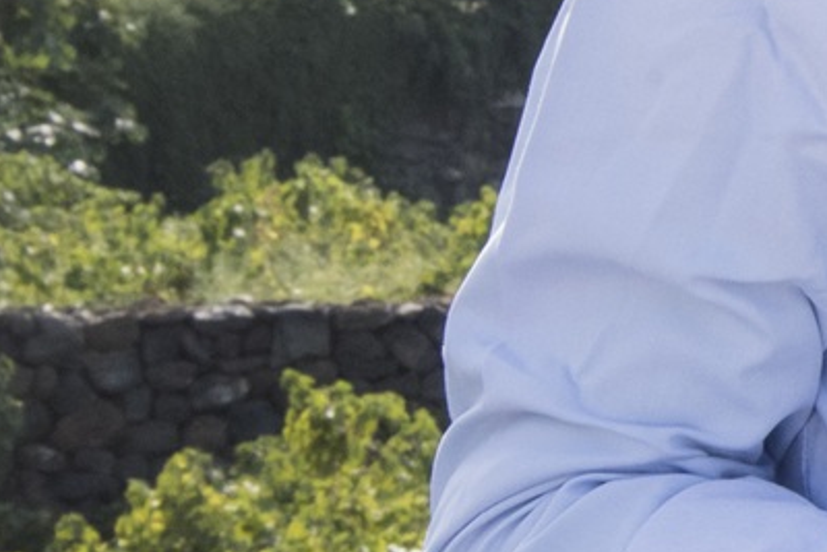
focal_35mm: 397
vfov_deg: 3.5
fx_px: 9123
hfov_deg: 5.0
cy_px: 141
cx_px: 2012
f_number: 20
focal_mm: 66
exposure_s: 1/320
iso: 1250
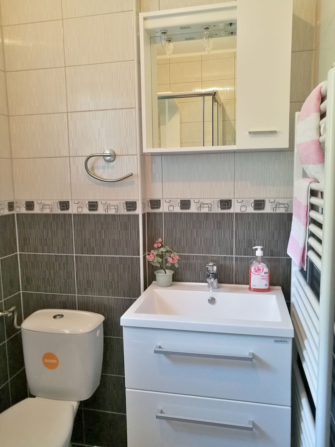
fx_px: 348
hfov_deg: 51.4
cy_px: 224
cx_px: 168
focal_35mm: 27
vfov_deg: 65.3
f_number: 2.2
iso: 400
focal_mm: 4.5
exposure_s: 1/25
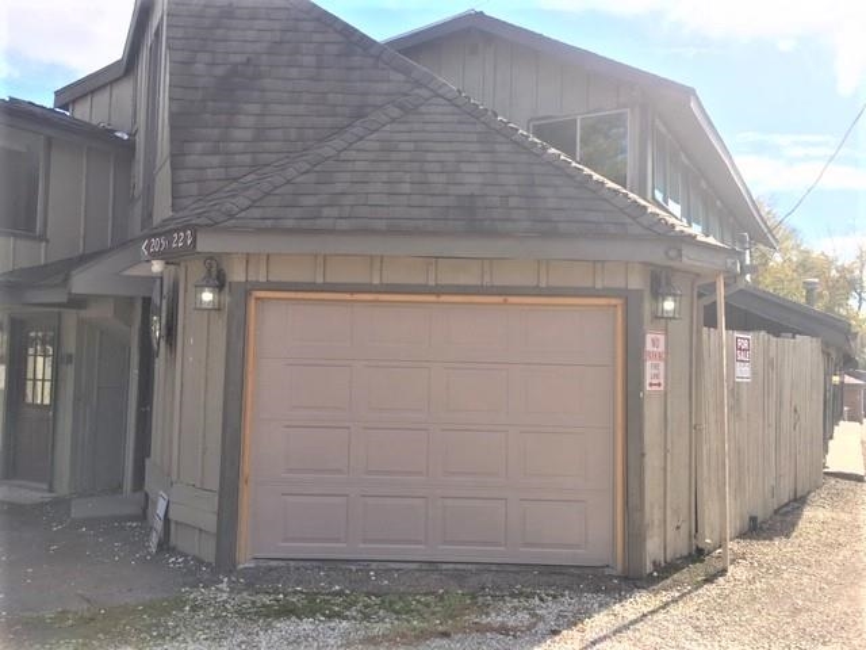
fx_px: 726
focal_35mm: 29
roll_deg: -0.7
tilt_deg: +4.2
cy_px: 325
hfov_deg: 61.7
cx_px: 433
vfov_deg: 48.2
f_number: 2.2
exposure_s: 1/746
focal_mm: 4.15
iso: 25
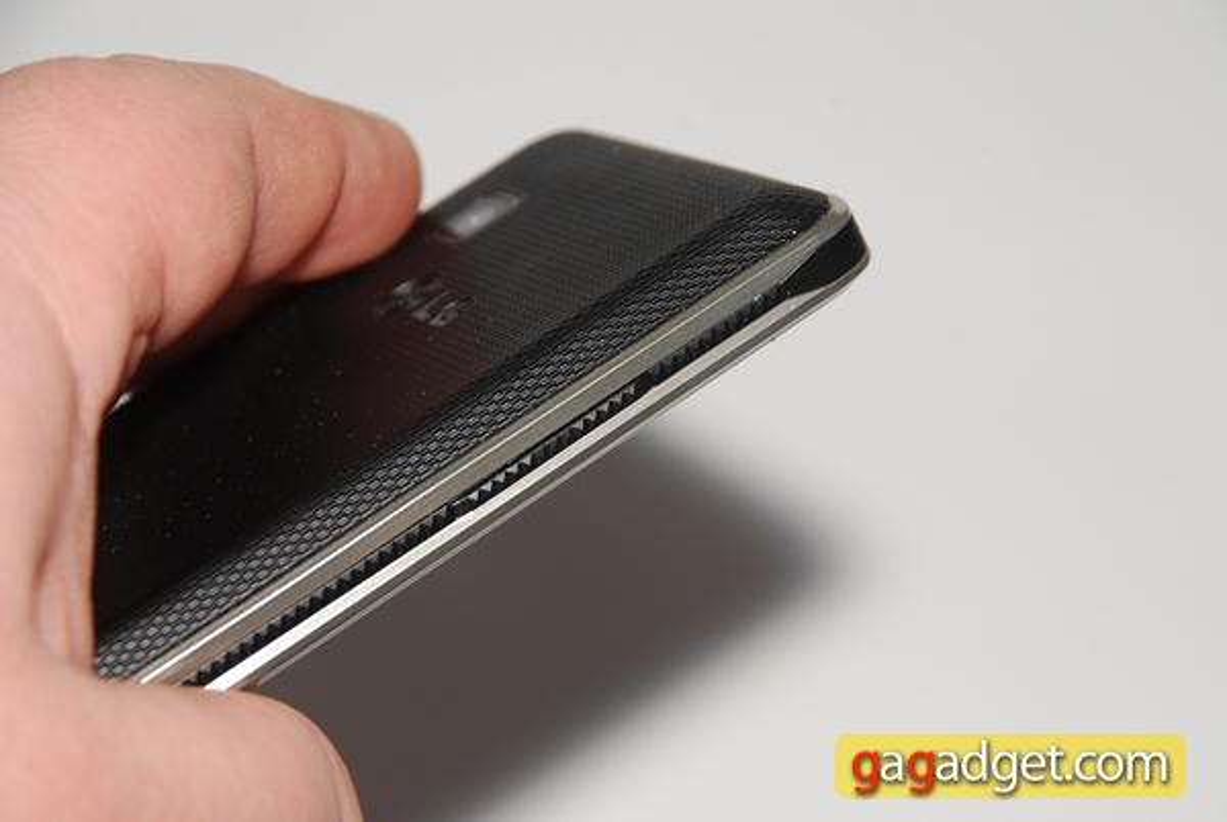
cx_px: 614
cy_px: 411
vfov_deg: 9.2
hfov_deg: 13.7
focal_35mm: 150
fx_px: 5120
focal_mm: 100
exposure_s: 1/60
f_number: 11
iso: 100
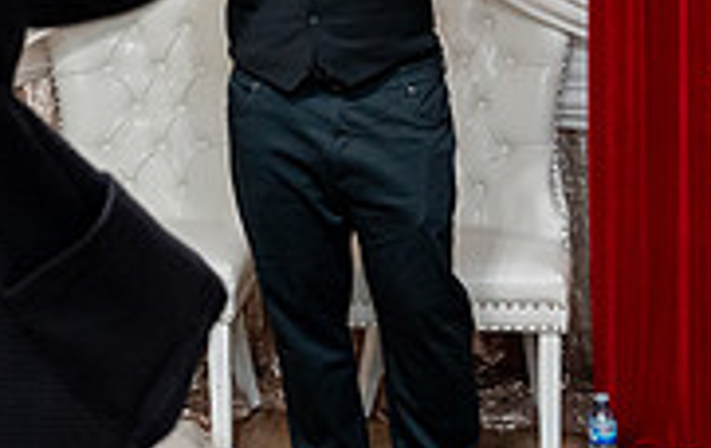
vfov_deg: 15.2
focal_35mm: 85
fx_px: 1651
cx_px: 365
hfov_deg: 24.3
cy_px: 4
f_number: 2.8
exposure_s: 1/160
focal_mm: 24
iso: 1600
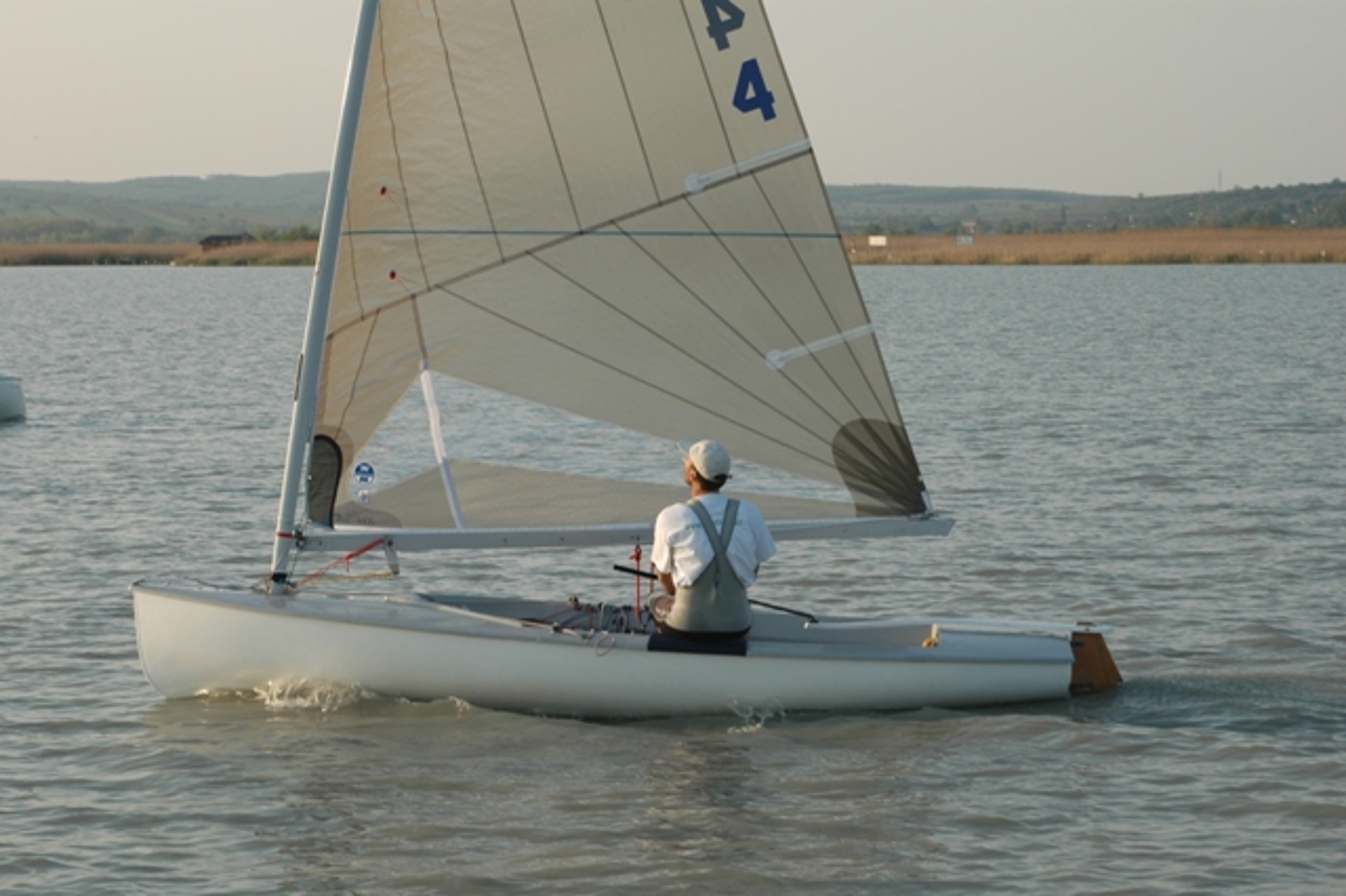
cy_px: 448
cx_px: 673
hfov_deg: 19.5
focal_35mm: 105
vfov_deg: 13.0
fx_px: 3924
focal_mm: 70
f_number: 8
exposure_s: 1/250
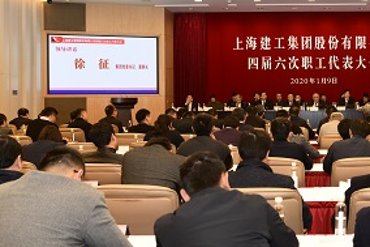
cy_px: 103
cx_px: 317
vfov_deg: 26.4
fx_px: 524
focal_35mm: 51
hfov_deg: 37.0
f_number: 4.5
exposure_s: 1/60
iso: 400
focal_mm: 29
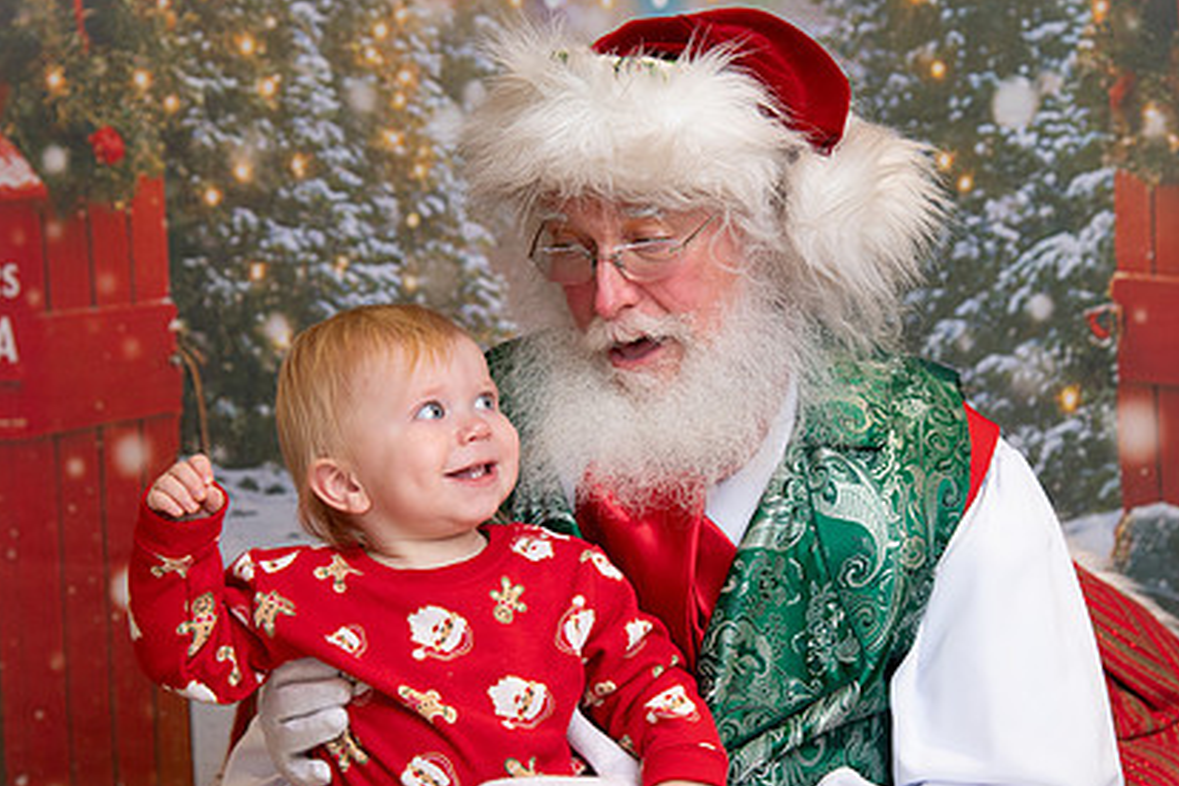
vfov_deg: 15.0
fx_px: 2980
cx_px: 595
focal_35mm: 91
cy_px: 467
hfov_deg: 22.4
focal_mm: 65
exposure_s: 1/200
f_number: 4.5
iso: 1250
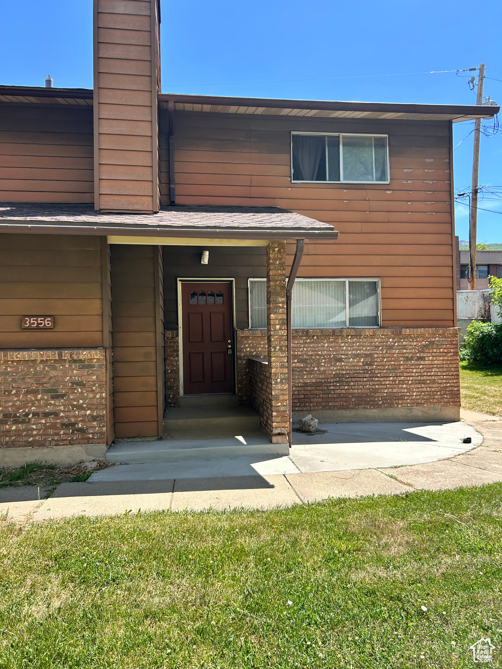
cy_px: 334
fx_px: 503
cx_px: 251
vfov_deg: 67.3
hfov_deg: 53.1
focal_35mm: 26
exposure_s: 1/1901
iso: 50
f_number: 1.5
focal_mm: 5.7
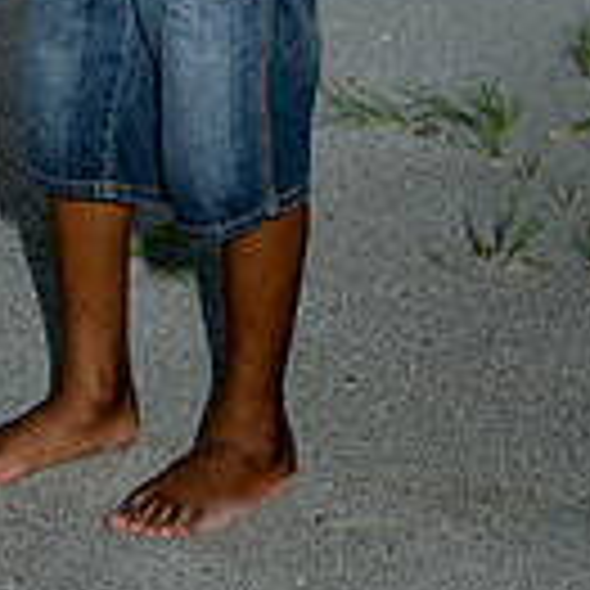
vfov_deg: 9.3
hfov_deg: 9.6
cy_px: -351
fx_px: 3529
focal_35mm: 183
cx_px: 212
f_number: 5.6
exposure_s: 1/250
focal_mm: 42
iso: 100
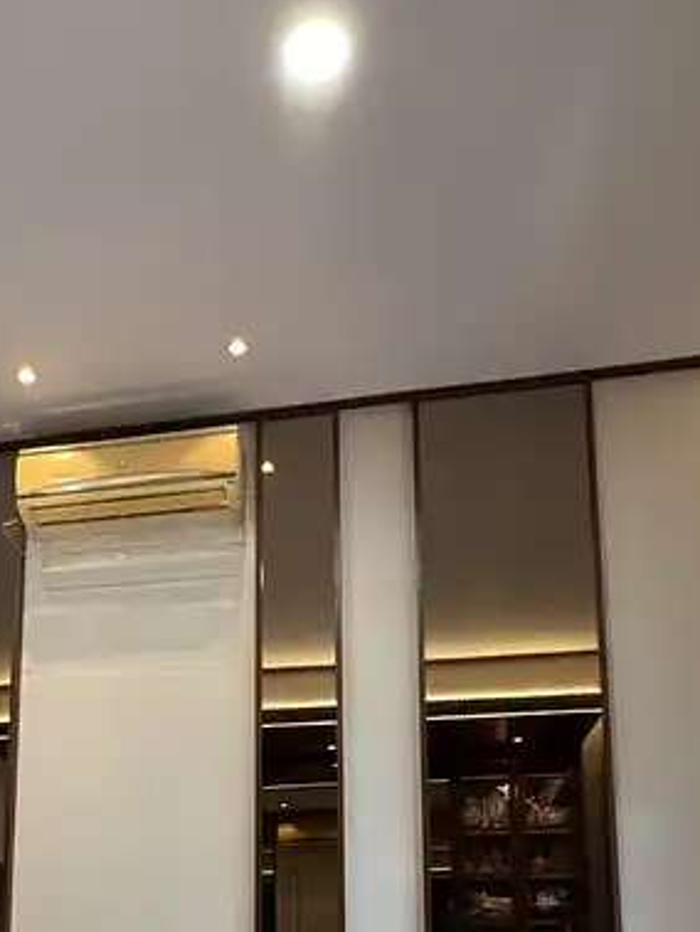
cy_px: 865
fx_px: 996
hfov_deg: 38.0
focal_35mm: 37
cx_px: 197
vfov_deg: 44.8
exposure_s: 1/100
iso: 250
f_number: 2.2
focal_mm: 2.22
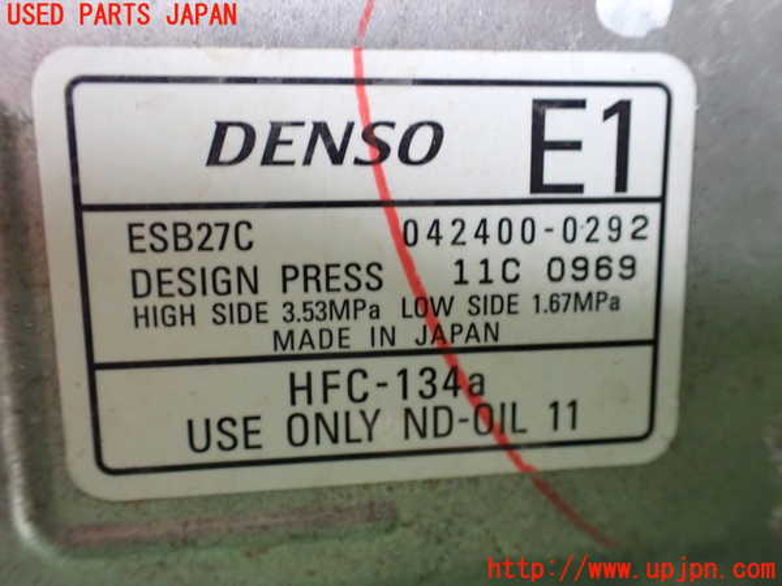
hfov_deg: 60.0
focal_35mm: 30
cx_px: 391
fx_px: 678
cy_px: 293
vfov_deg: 46.8
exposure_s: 1/60
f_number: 2.3
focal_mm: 5.4
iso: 800
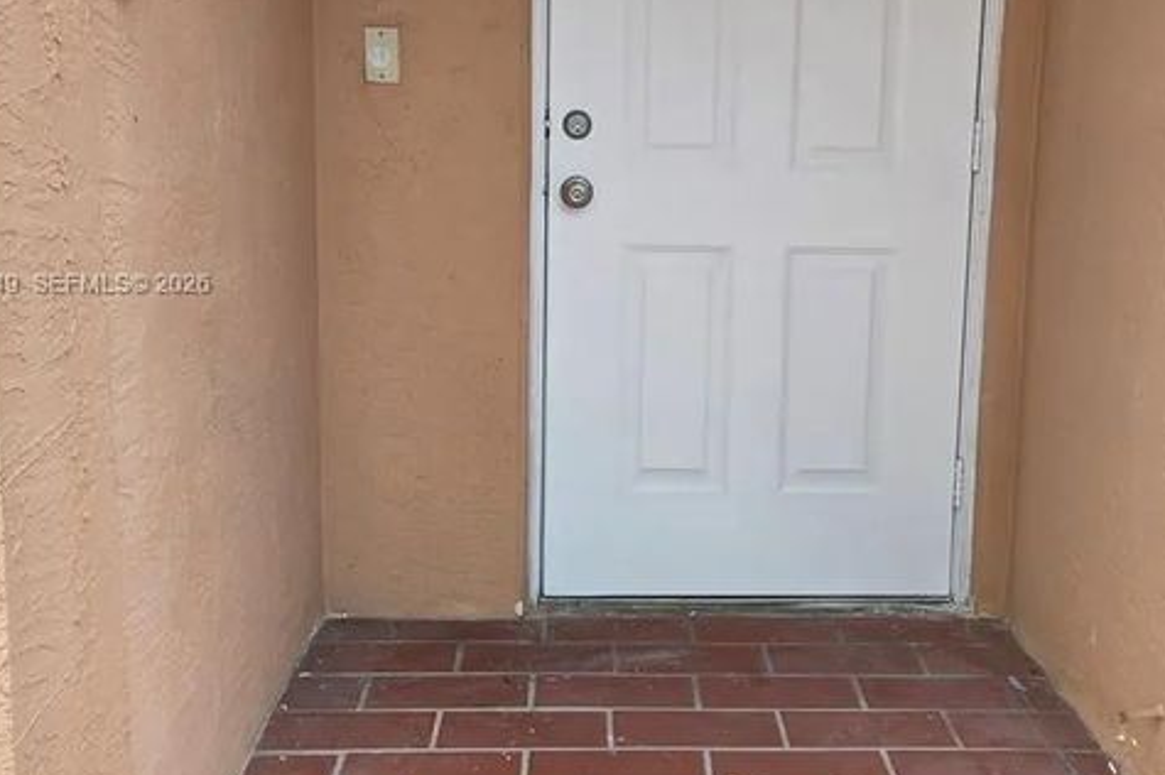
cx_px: 672
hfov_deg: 45.3
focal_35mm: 43
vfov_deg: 31.0
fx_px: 1391
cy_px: 286
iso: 80
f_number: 1.8
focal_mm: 5.4
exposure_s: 1/861
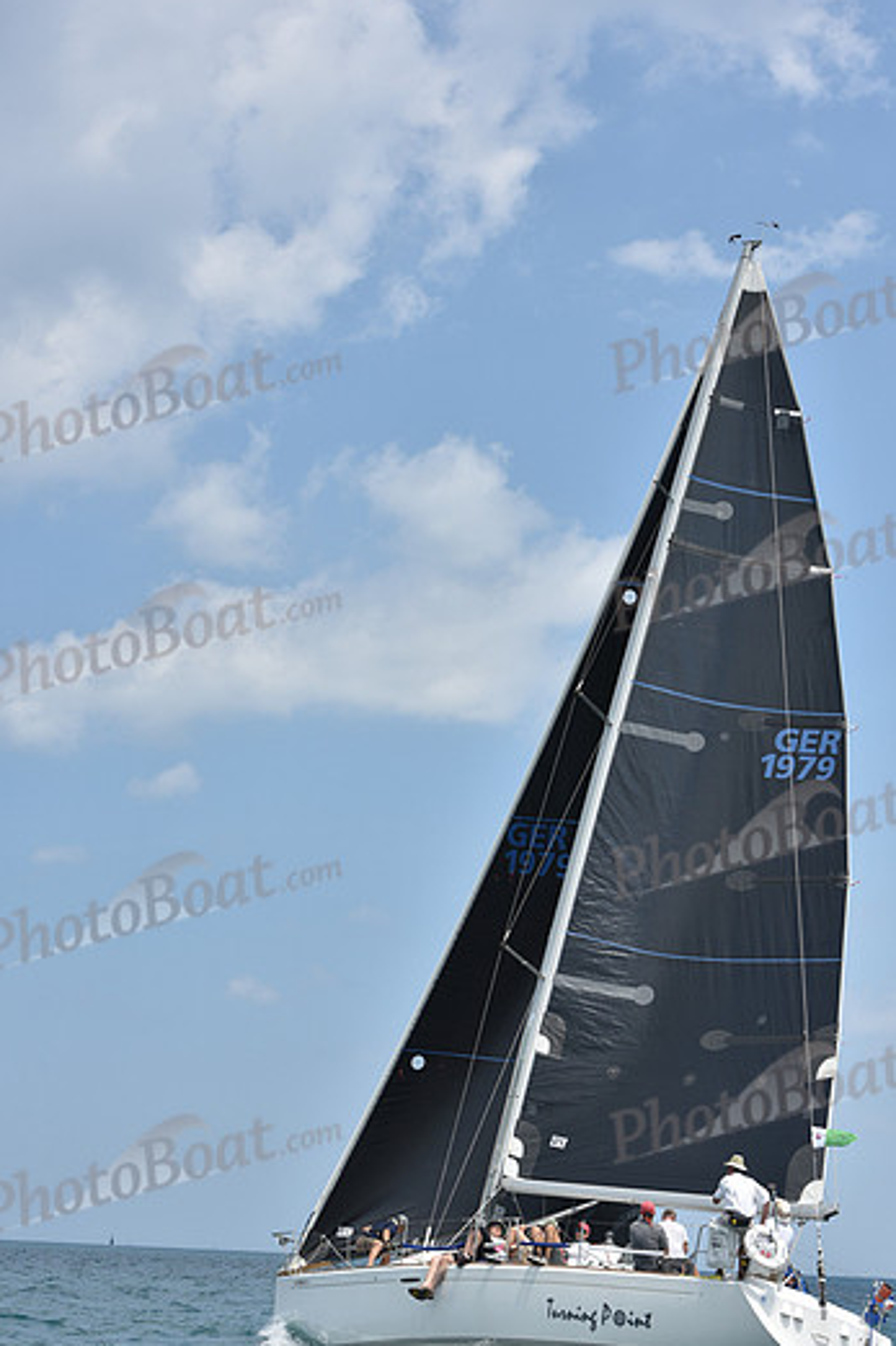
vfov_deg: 26.0
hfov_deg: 17.5
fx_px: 2914
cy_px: 736
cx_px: 476
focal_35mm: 78
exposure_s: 1/1250
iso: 250
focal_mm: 70
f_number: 7.1
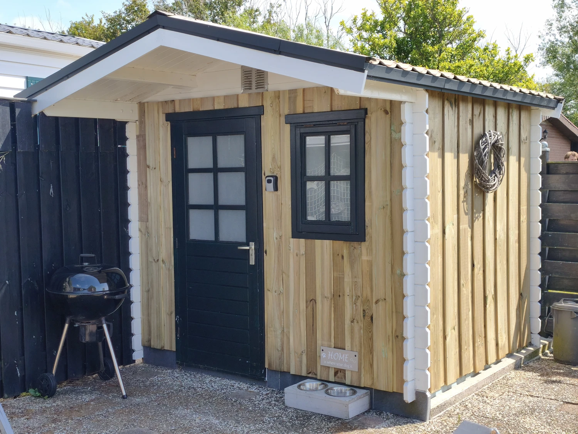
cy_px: 217
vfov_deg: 31.5
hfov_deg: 41.2
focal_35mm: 46
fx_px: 768
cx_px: 289
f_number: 1.62
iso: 50
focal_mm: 6.45
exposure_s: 1/1395
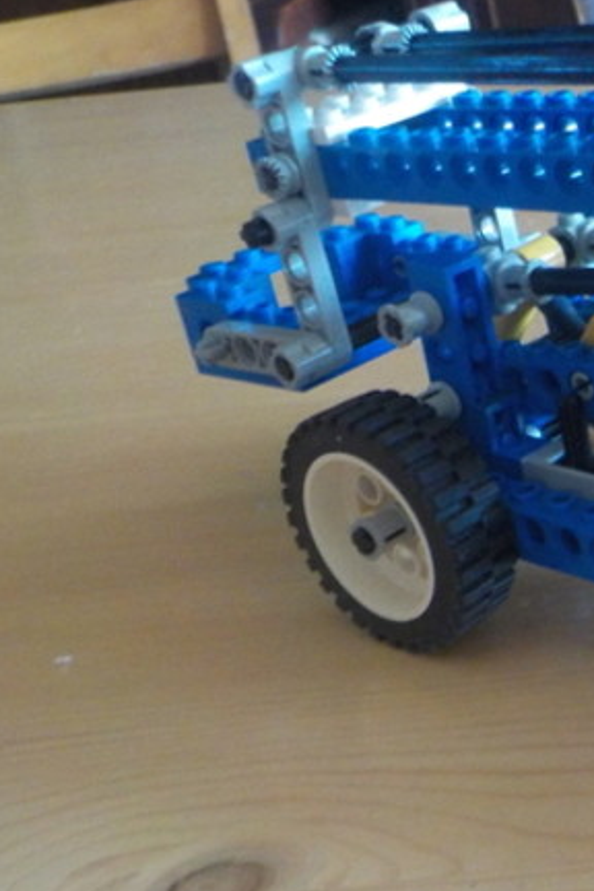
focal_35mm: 65
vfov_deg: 31.0
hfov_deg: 18.4
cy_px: 426
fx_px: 1609
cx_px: 912
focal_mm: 4.1
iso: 400
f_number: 3.3
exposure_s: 1/10
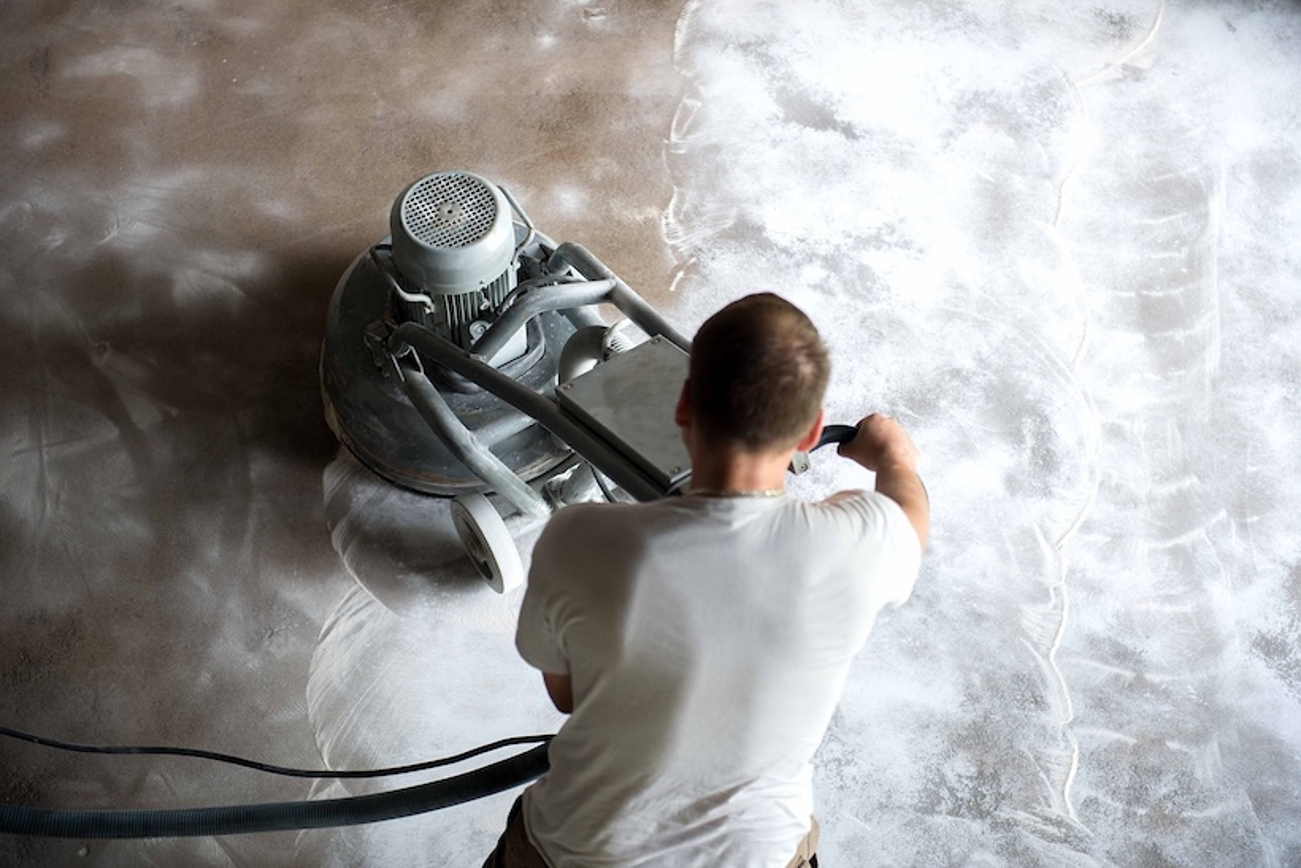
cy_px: 434
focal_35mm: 70
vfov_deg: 19.5
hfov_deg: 28.8
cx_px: 650
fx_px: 2530
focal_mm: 70
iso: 320
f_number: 2.8
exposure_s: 1/125
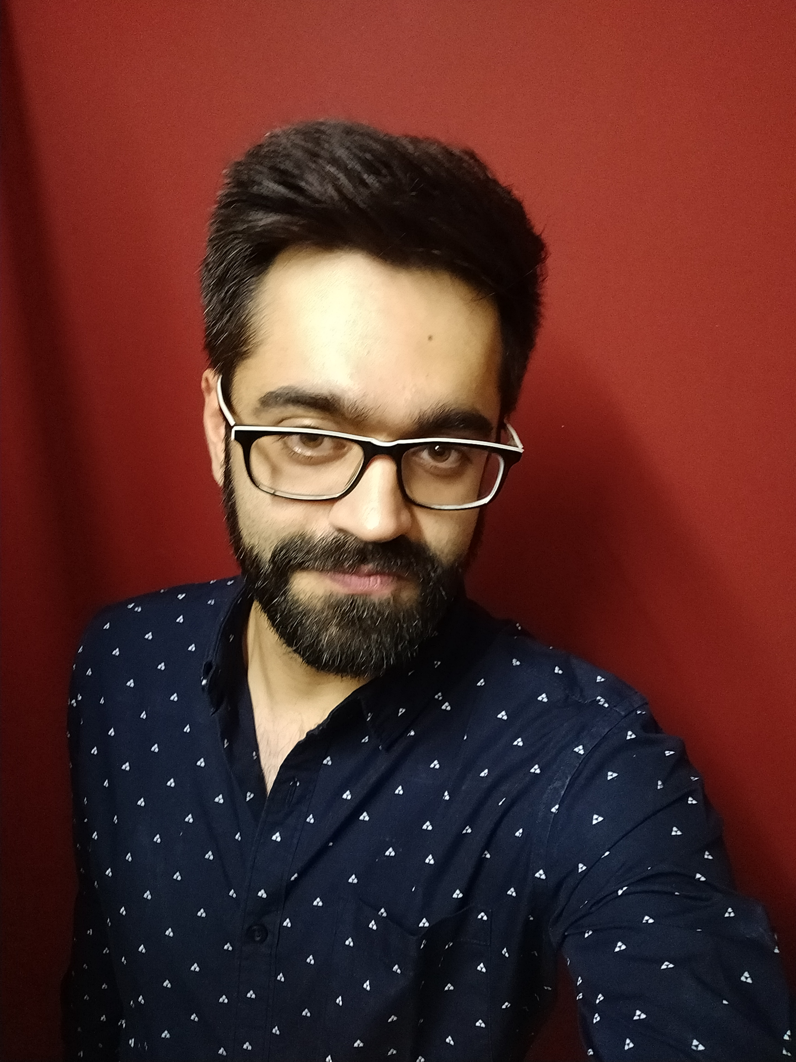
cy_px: 531
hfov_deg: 66.0
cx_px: 398
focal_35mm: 20
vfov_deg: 81.7
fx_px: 613
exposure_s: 1/20
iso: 640
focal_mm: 3.52
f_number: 2
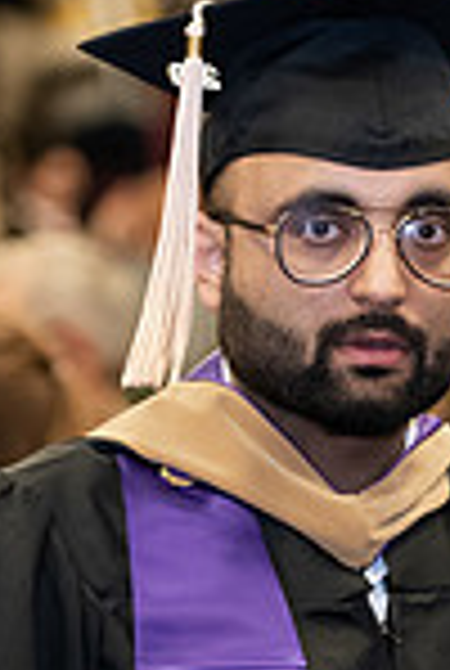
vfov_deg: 5.2
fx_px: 7390
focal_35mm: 396
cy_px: 551
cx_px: 522
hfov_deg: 3.5
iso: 2000
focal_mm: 102
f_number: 3.2
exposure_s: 1/200
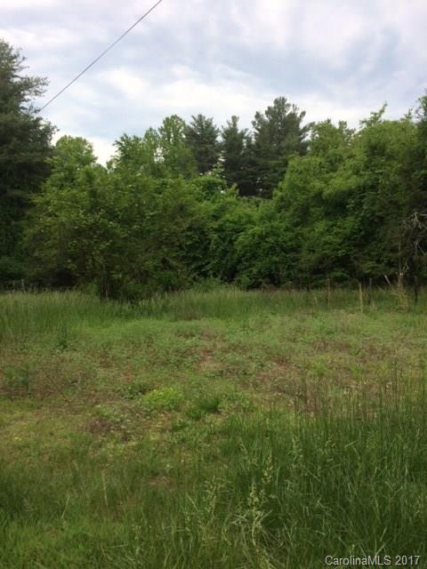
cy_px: 284
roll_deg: -2.2
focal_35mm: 29
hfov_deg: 48.2
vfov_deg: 61.7
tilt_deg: -5.1
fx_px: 477
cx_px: 214
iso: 32
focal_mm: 4.15
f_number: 2.2
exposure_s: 1/707
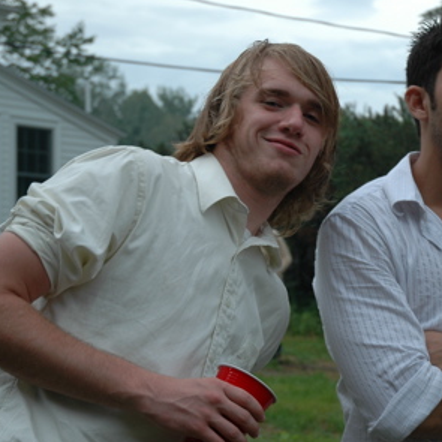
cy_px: 266
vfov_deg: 16.6
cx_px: 469
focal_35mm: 105
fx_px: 1517
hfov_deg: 16.2
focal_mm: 38
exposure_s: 1/100
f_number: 5
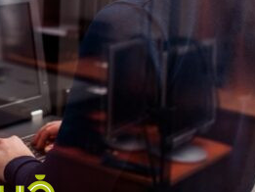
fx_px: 730
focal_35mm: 99
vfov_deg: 14.7
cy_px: -6
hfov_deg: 19.1
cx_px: -21
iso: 200
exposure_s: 1/160
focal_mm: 35
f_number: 2.5
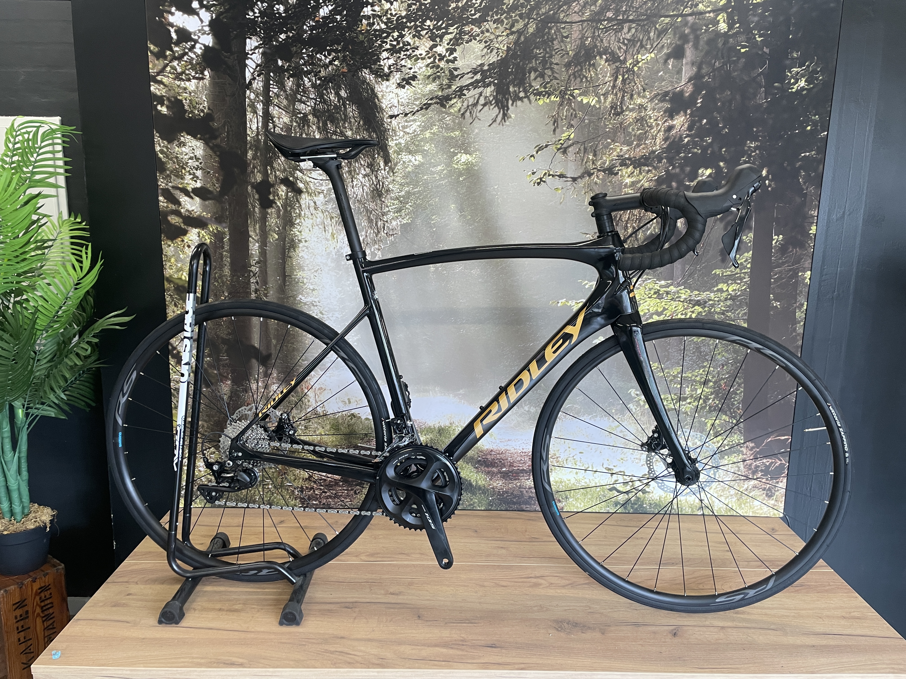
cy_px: 340
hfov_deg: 67.3
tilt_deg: -11.5
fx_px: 680
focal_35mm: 26
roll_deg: -1.7
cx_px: 453
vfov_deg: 53.1
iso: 80
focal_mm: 4.2
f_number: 1.6
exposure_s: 1/50
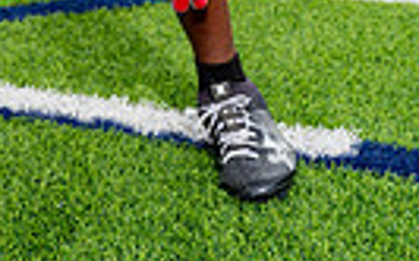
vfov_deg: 9.9
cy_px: -387
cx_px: -41
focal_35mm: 114
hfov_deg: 17.7
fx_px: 1301
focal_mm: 33
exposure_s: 1/250
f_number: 5
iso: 100
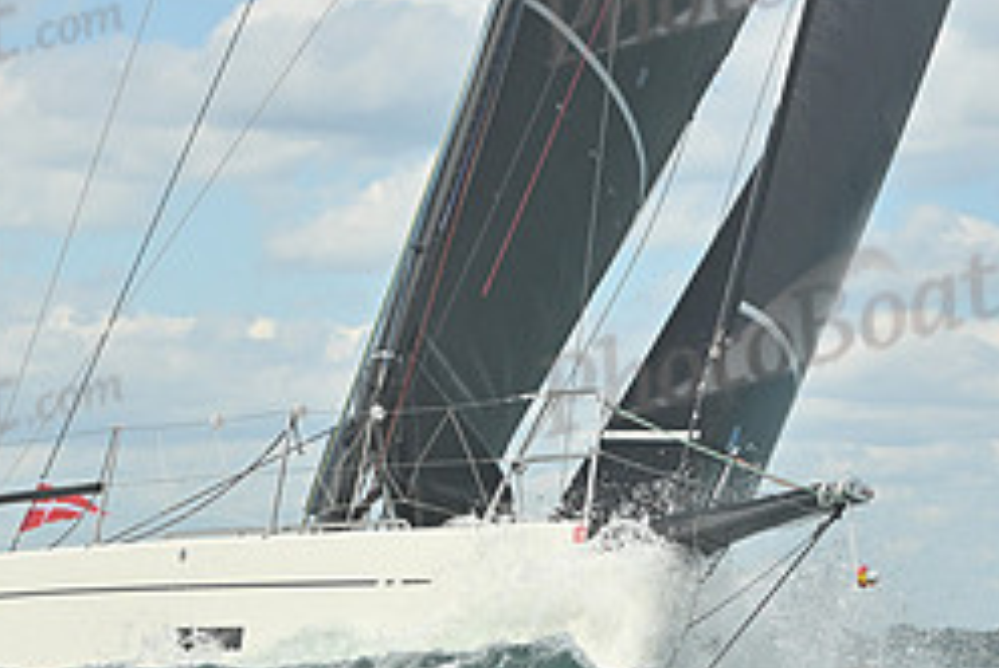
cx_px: 334
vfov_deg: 6.8
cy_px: 598
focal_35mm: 201
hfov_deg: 10.2
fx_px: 5584
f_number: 9
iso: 320
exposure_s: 1/1250
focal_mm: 86
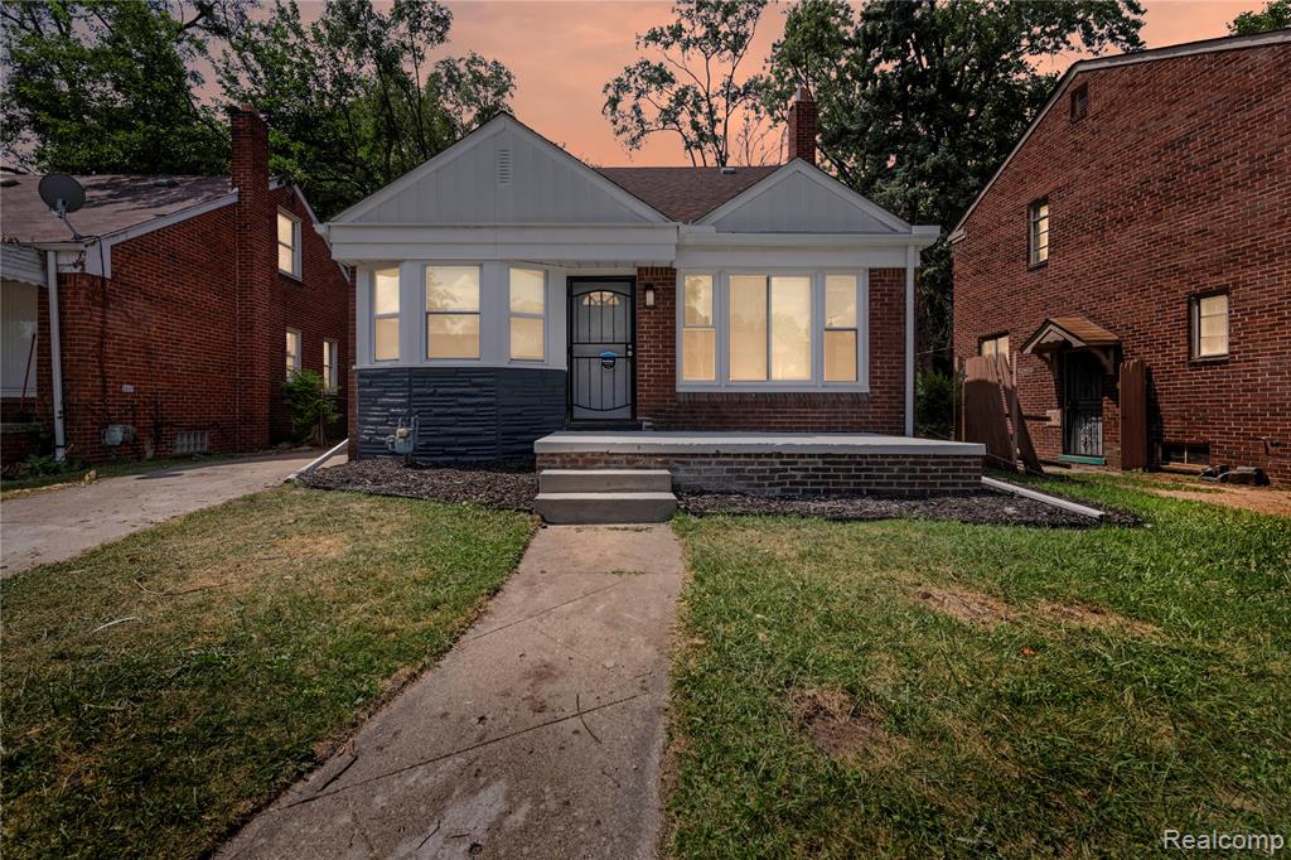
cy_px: 430
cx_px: 646
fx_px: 538
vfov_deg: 77.3
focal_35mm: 15
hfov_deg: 100.4
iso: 400
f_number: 10
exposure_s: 1/800
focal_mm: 15
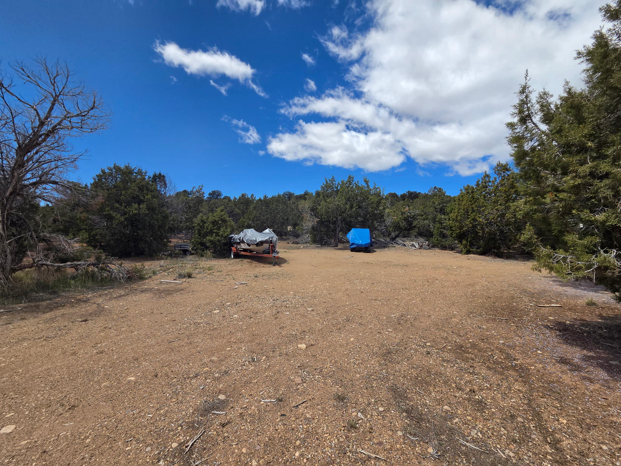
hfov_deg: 106.2
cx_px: 310
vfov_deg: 89.9
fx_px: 233
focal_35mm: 13
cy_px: 233
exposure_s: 1/3697
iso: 100
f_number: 2.2
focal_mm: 2.2
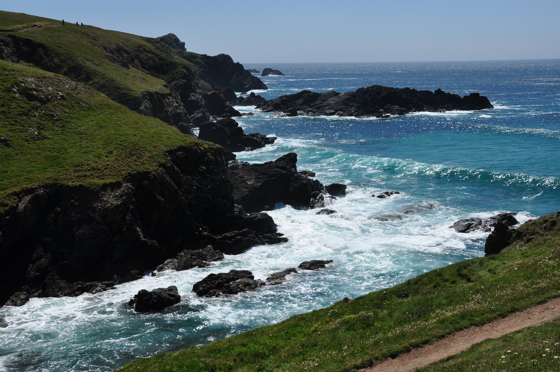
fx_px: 722
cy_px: 186
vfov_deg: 28.9
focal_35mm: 46
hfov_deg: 42.4
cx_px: 280
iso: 200
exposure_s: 1/500
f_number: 11
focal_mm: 31
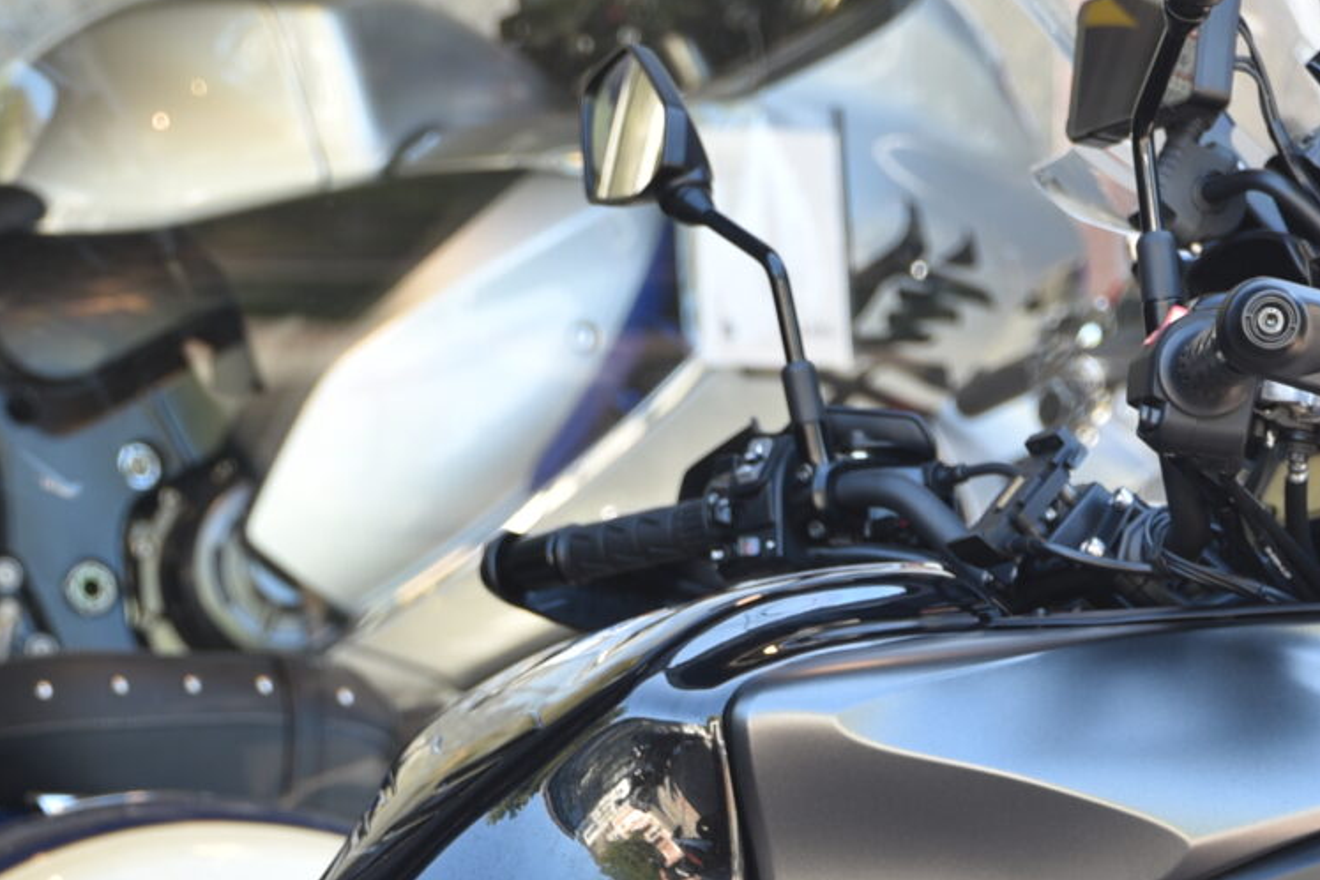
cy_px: 1303
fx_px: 7039
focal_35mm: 192
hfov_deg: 10.7
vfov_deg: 7.0
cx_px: 164
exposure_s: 1/50
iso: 100
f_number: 2.8
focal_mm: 56
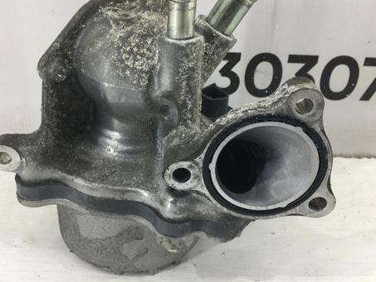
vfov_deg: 35.1
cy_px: 126
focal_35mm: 41
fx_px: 445
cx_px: 173
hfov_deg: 45.7
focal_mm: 4.15
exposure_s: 1/50
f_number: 2.2
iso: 32
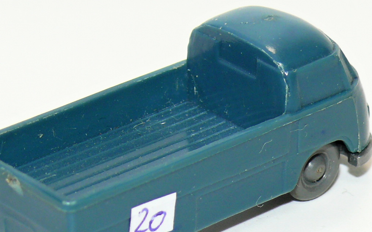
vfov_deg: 5.0
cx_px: 187
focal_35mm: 262
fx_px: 2656
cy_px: 143
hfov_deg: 8.0
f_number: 4
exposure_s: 1/30
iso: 100
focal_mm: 18.6
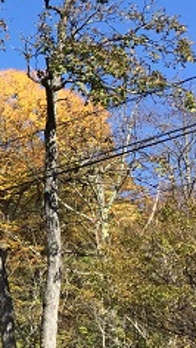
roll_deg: -3.7
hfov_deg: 9.8
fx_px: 1006
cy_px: 176
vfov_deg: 19.6
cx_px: -272
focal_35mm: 109
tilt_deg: +14.7
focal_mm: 4.15
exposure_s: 1/1068
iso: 32
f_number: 2.2
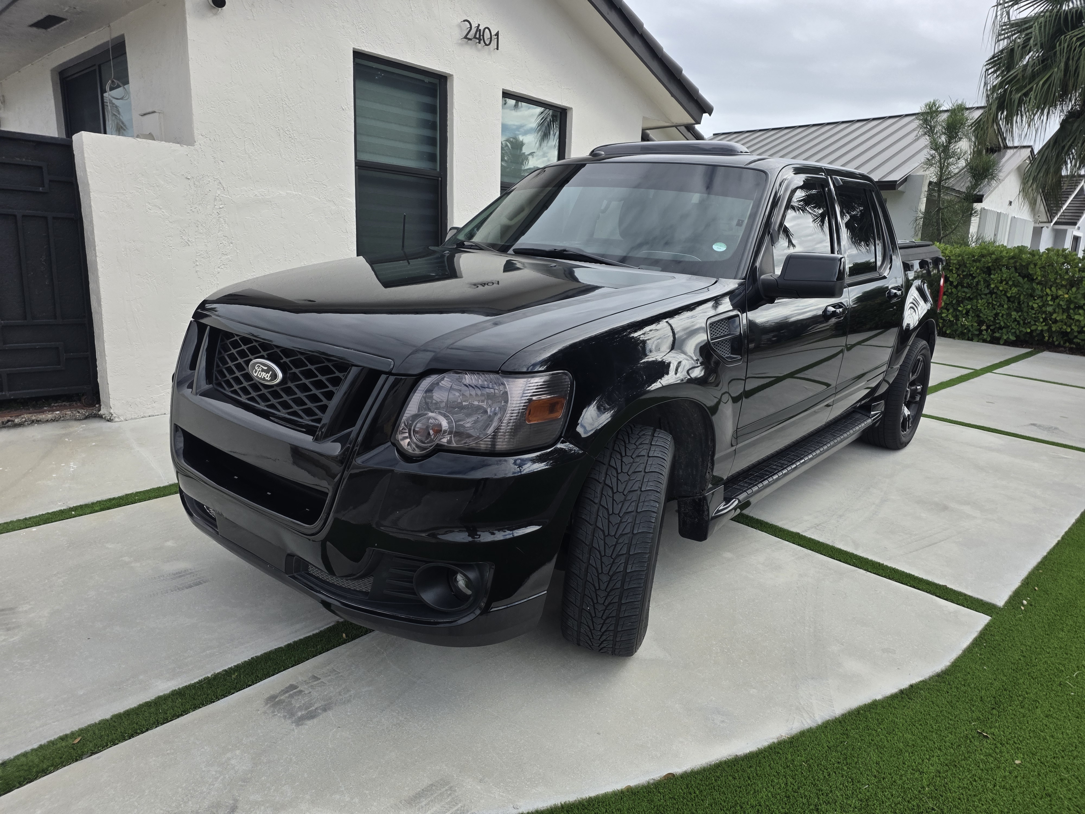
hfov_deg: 73.9
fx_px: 721
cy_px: 407
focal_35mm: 23
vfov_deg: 58.9
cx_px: 542
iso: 80
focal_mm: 6.25
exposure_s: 1/6355
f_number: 1.7
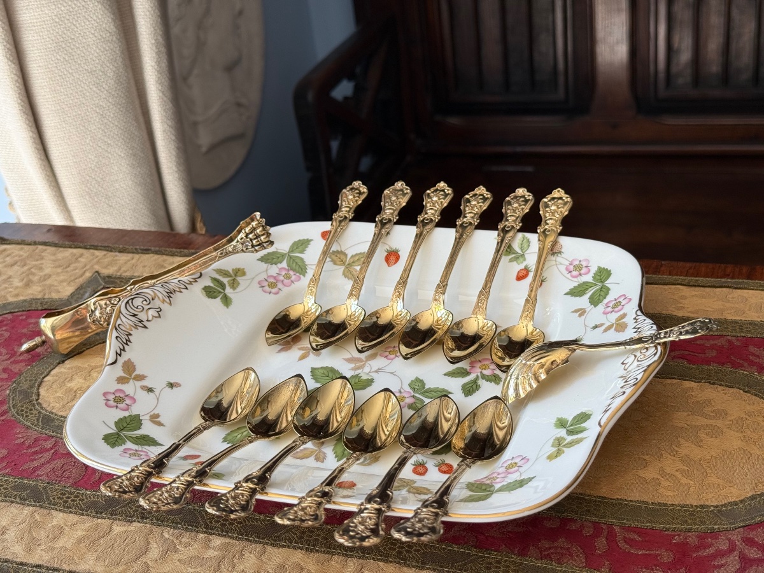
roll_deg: +7.8
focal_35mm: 48
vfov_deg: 30.3
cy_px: 286
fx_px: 1059
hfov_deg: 39.7
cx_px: 382
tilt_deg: -27.8
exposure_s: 1/185
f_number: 1.78
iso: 64
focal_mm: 6.76
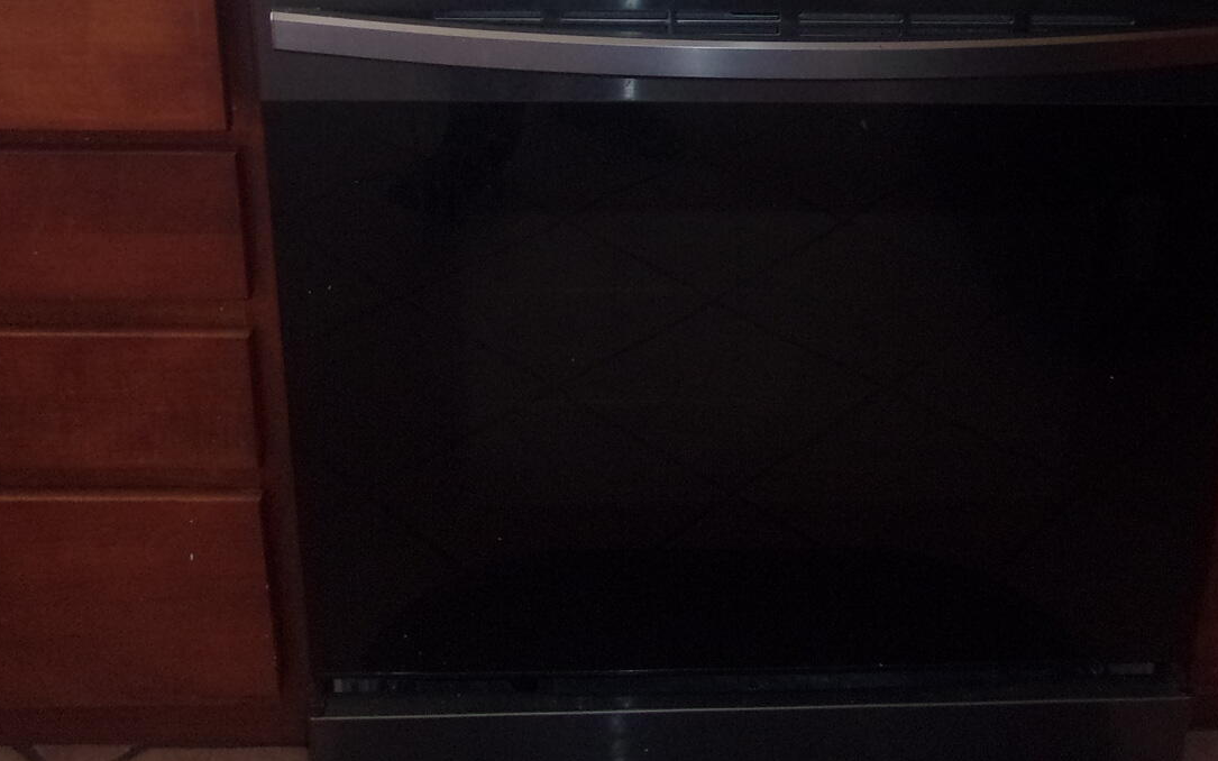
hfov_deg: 37.3
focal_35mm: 54
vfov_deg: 23.3
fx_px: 1792
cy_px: 63
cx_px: 755
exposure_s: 1/34
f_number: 3
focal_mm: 4.9
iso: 200
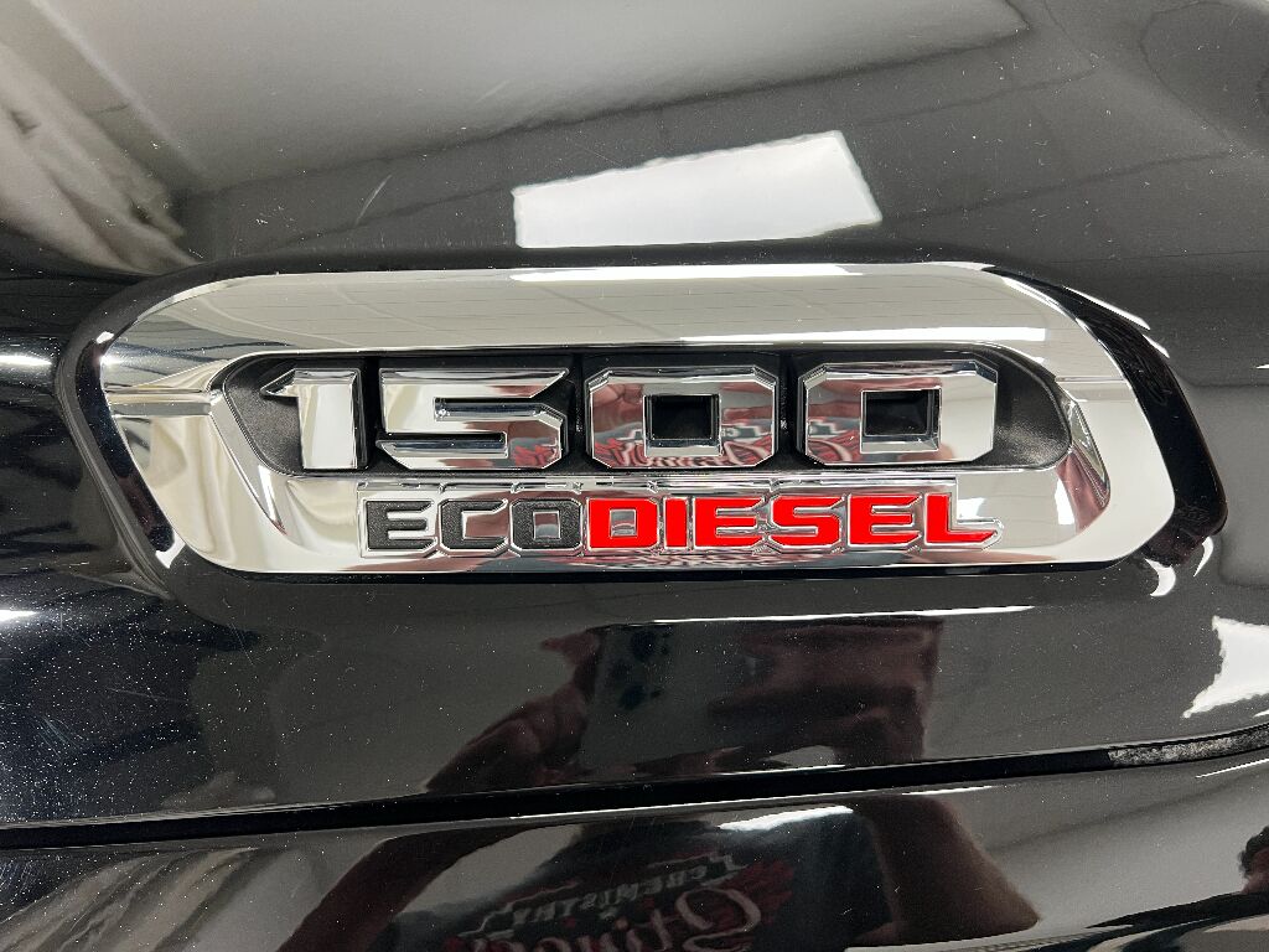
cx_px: 634
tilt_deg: -45.1
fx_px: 953
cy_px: 476
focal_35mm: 26
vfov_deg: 53.1
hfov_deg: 67.3
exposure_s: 1/60
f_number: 1.5
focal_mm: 5.7
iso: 125
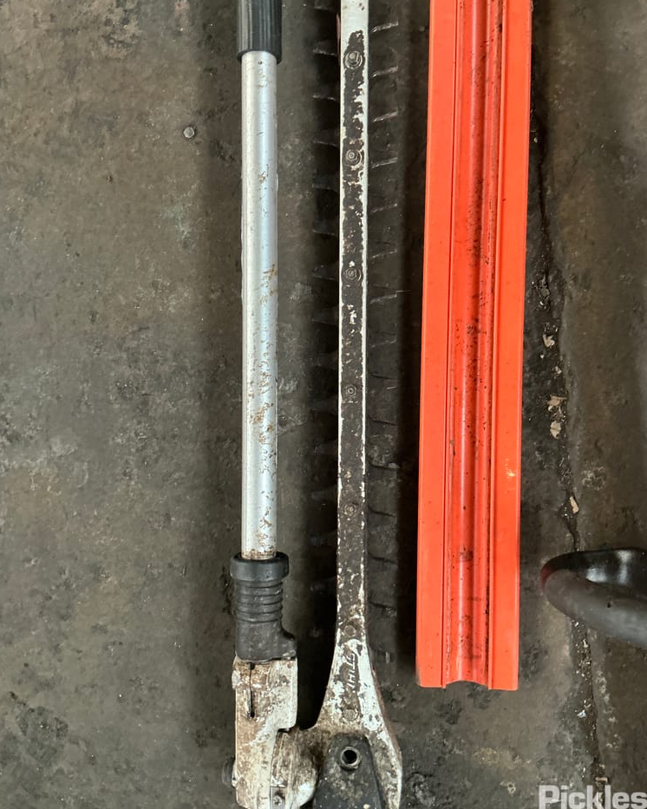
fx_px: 718
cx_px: 328
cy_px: 379
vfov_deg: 58.7
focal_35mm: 30
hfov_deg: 48.5
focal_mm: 3
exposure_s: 1/40
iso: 320
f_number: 1.8
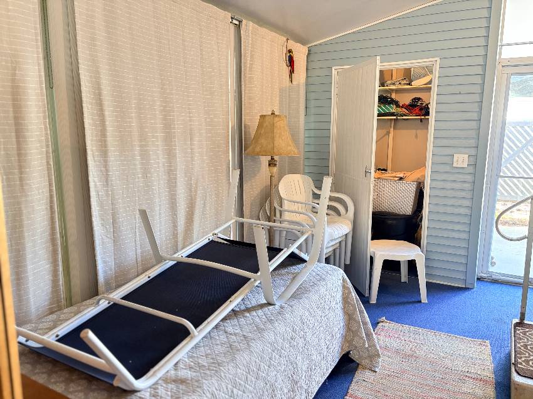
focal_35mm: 26
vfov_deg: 53.0
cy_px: 200
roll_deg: +0.1
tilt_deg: -9.8
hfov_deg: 67.3
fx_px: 400
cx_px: 266
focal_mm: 5.96
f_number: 1.6
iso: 320
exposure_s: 1/60
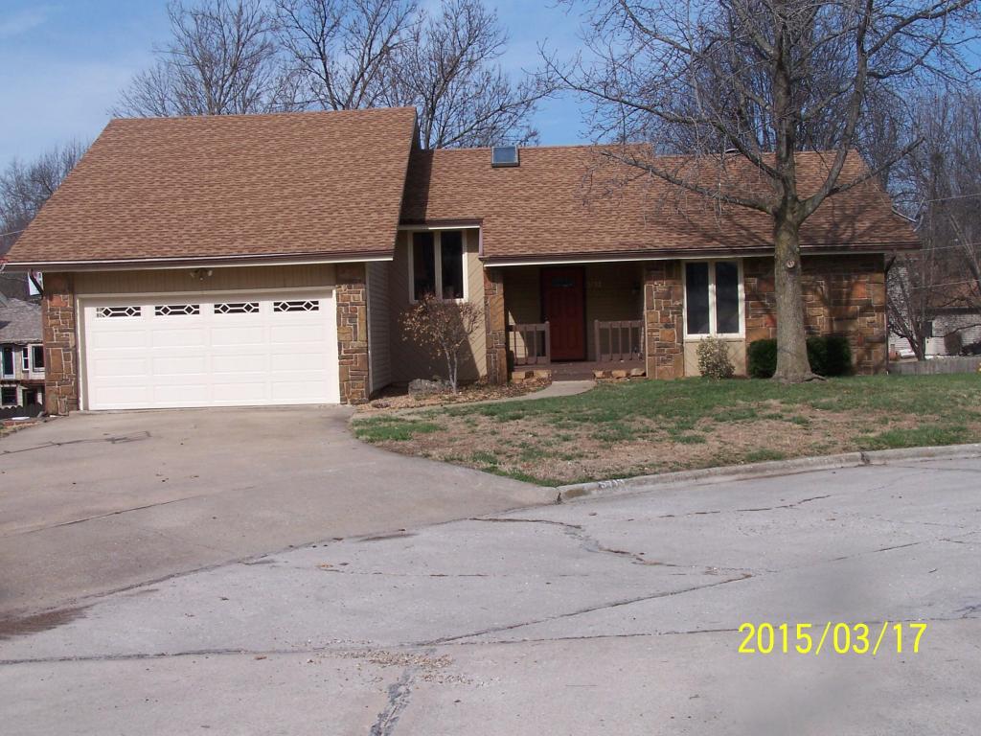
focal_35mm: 51
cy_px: 368
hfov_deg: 37.5
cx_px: 490
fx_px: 1445
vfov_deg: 28.6
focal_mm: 8.5
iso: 80
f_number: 4
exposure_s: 1/800
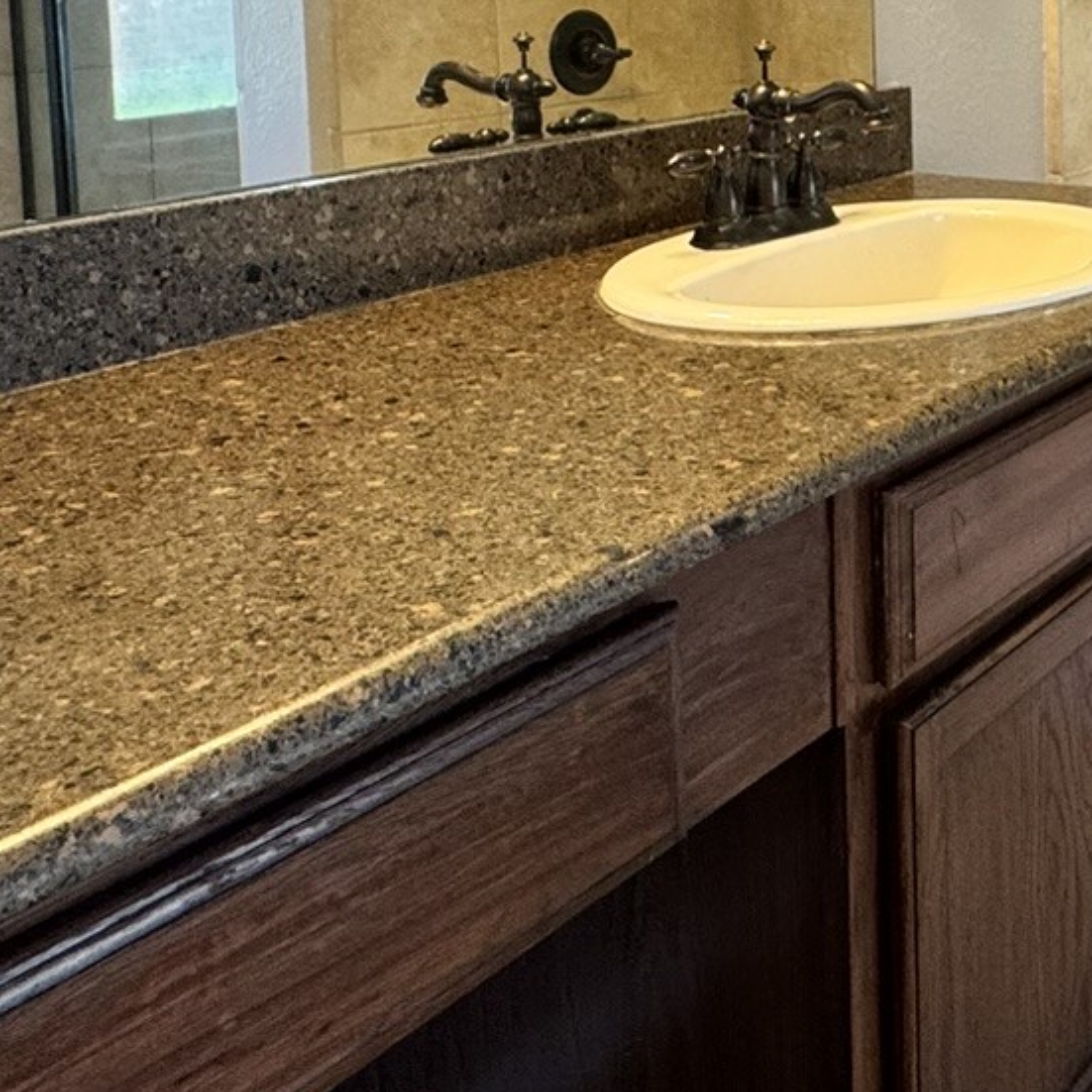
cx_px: 1235
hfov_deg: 32.0
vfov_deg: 34.0
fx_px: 1642
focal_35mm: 46
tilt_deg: -4.7
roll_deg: -0.4
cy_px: 32
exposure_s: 1/60
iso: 200
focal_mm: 2.22
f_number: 2.2
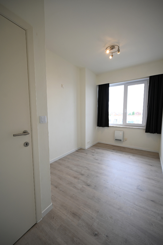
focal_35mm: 14
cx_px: 82
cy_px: 122
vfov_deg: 104.3
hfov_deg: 81.1
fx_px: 95
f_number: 4
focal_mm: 14
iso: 100
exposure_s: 1/60
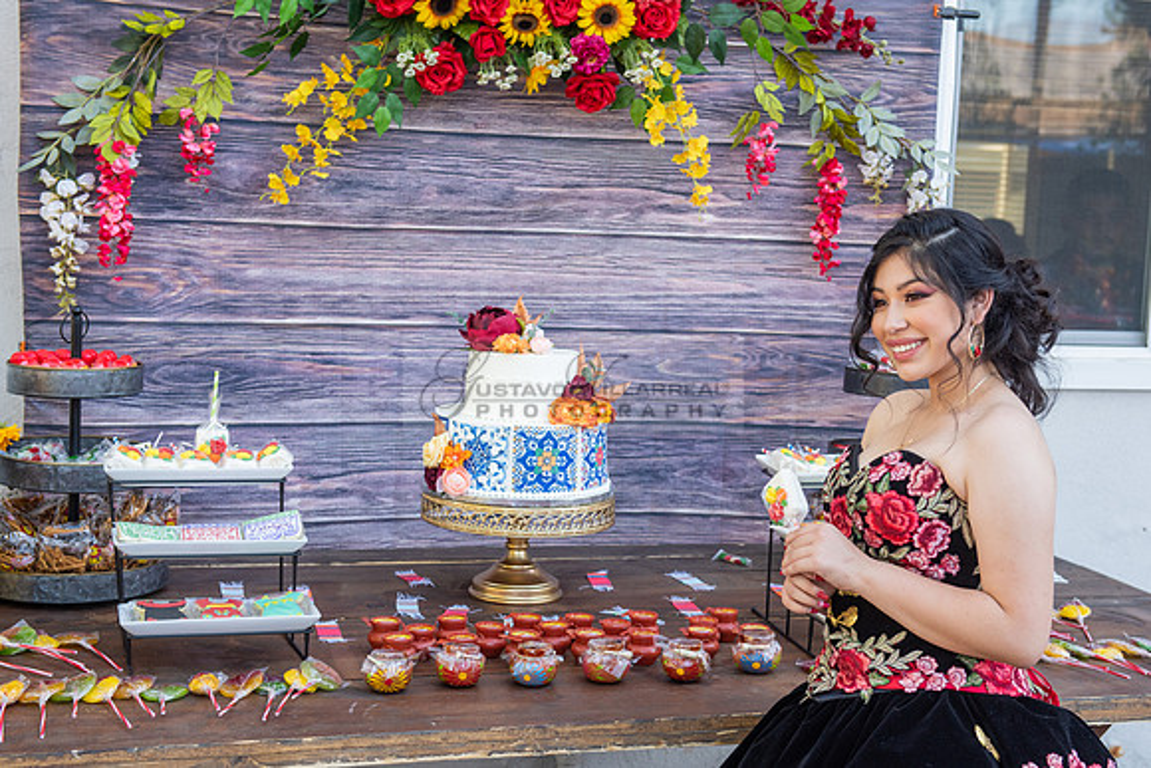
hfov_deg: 34.2
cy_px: 439
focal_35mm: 58
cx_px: 629
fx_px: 1870
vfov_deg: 23.2
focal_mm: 50
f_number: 5
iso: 400
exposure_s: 1/200
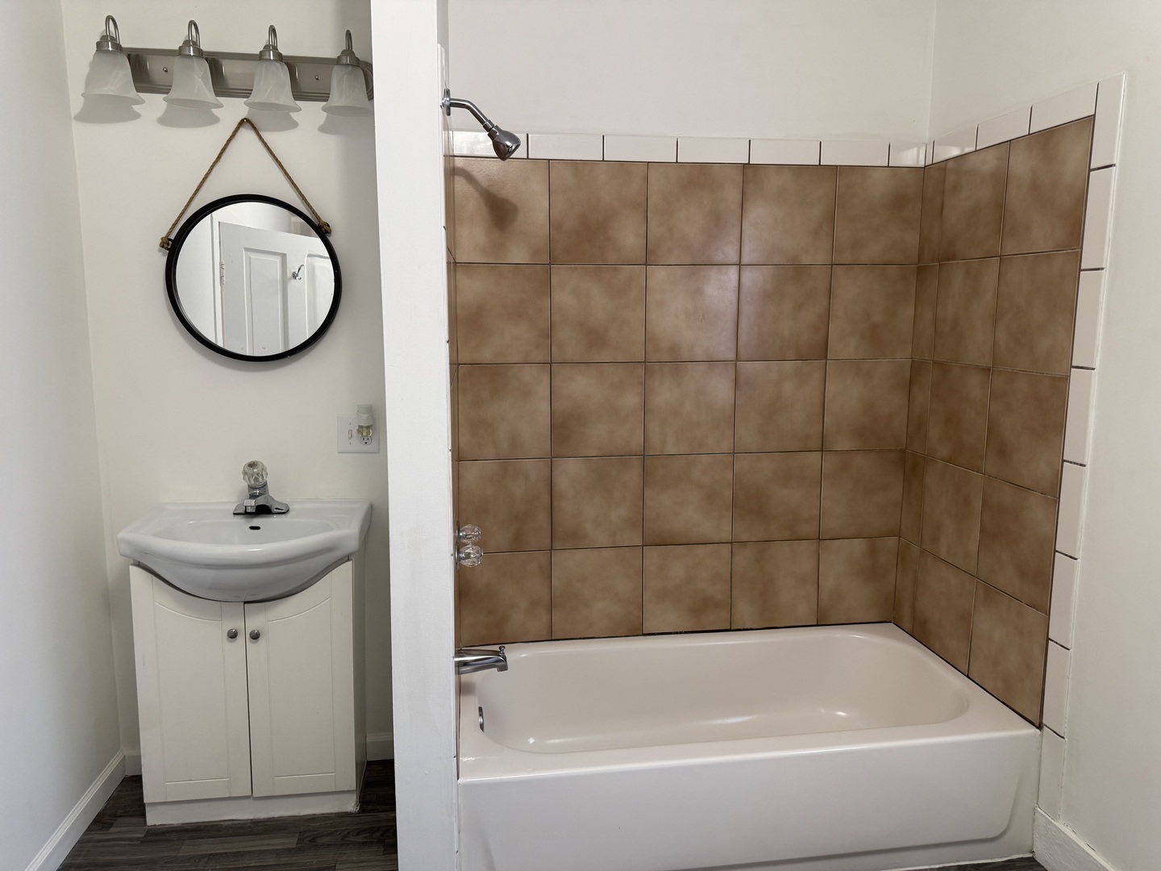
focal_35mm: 24
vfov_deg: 56.8
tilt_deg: -7.6
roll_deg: +0.5
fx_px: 805
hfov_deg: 71.6
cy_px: 436
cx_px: 580
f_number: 1.78
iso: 160
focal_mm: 6.76
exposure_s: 1/60
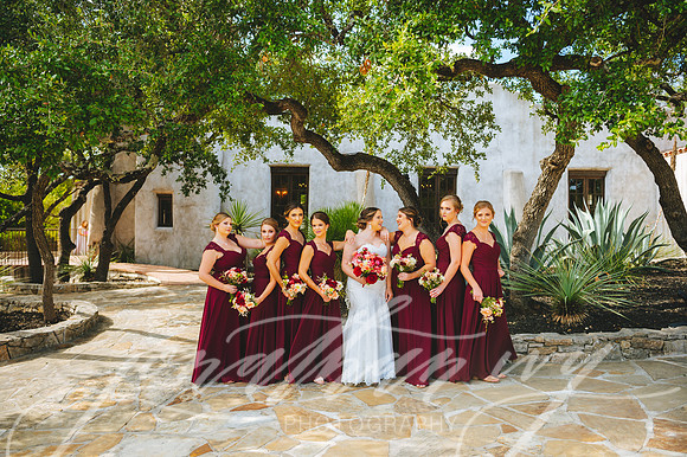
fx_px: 534
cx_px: 344
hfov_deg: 65.5
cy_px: 228
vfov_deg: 46.4
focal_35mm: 28
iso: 160
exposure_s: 1/800
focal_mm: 28
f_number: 2.8
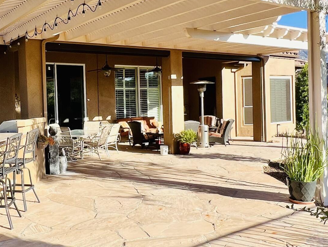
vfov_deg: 39.6
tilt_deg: -3.7
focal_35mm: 36
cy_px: 109
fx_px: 341
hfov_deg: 49.8
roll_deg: +2.3
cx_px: 94
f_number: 1.8
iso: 32
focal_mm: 1.57
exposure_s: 1/742
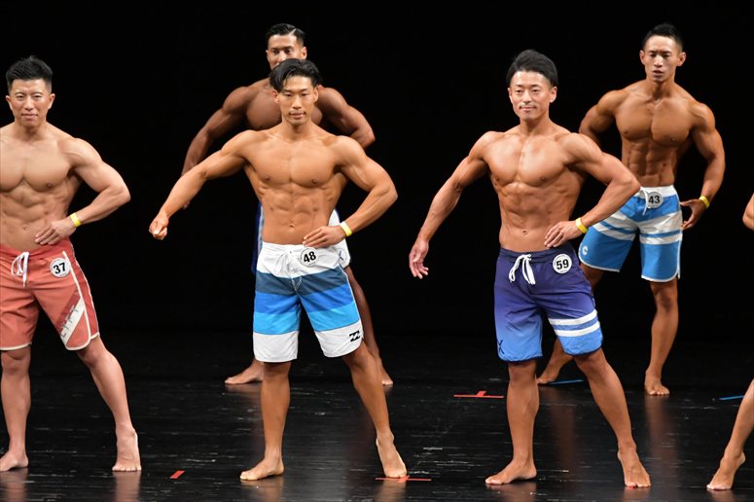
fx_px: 5966
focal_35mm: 285
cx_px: 377
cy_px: 251
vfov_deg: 4.8
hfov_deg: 7.2
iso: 3200
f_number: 5.6
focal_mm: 190
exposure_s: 1/400
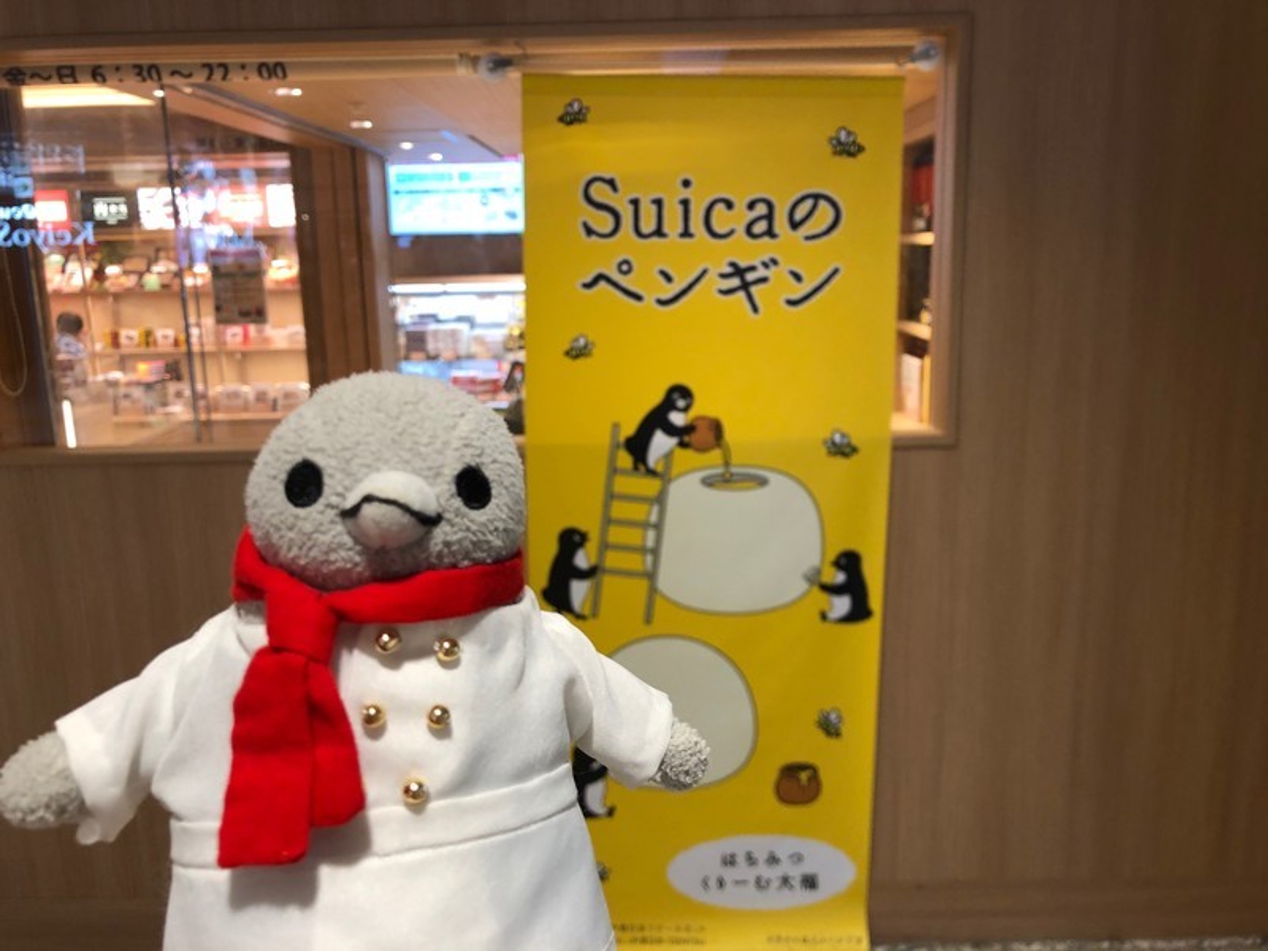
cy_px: 476
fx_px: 1026
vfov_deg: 49.7
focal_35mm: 28
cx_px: 634
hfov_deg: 63.4
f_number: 1.8
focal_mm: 3.99
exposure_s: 1/25
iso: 40
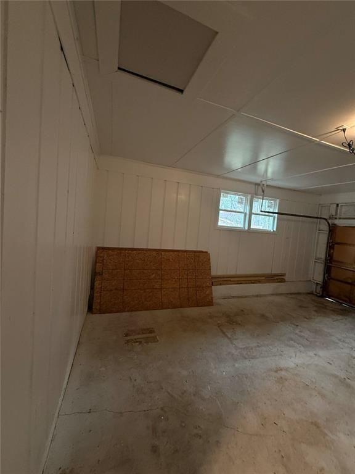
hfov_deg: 85.7
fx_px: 191
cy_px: 237
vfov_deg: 102.1
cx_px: 178
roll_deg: -4.7
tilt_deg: -2.8
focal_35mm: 14
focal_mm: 2.22
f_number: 2.2
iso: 400
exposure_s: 1/60
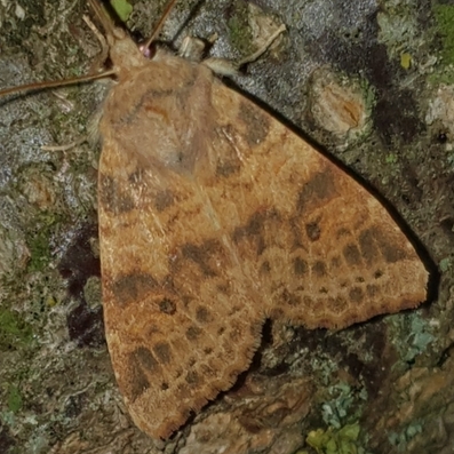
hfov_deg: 44.9
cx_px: 224
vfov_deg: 44.9
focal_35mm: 37
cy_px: 206
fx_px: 549
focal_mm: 4.3
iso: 50
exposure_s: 1/1379
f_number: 1.5
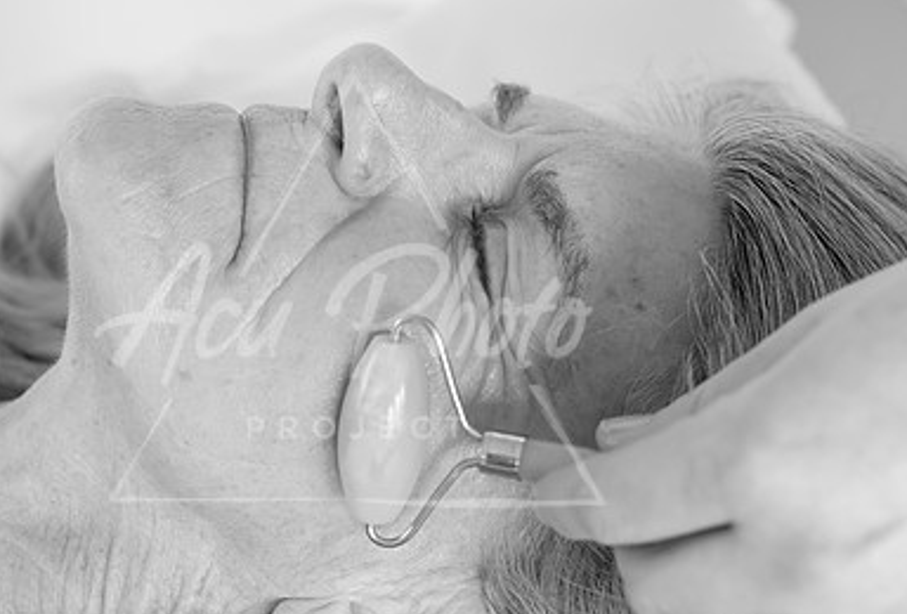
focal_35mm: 81
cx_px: 387
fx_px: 2050
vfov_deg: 17.0
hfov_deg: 24.9
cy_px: 292
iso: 640
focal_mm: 50
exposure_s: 1/160
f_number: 5
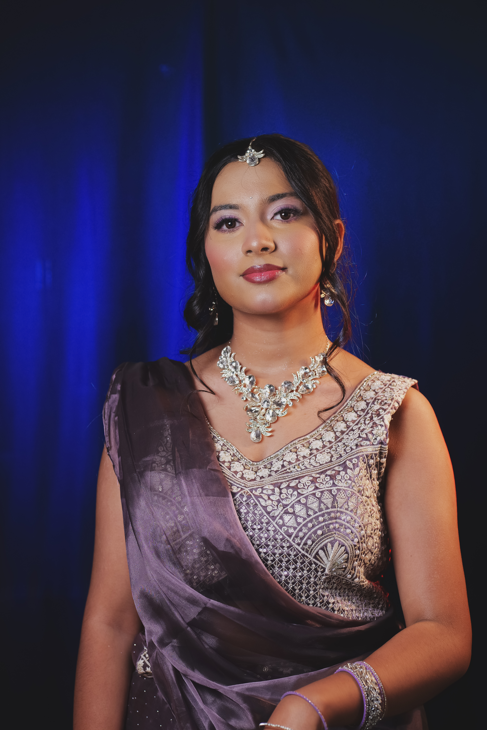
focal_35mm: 85
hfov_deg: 16.1
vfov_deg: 23.9
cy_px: 365
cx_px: 244
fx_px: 1725
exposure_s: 1/200
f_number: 3.5
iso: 250
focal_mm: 85
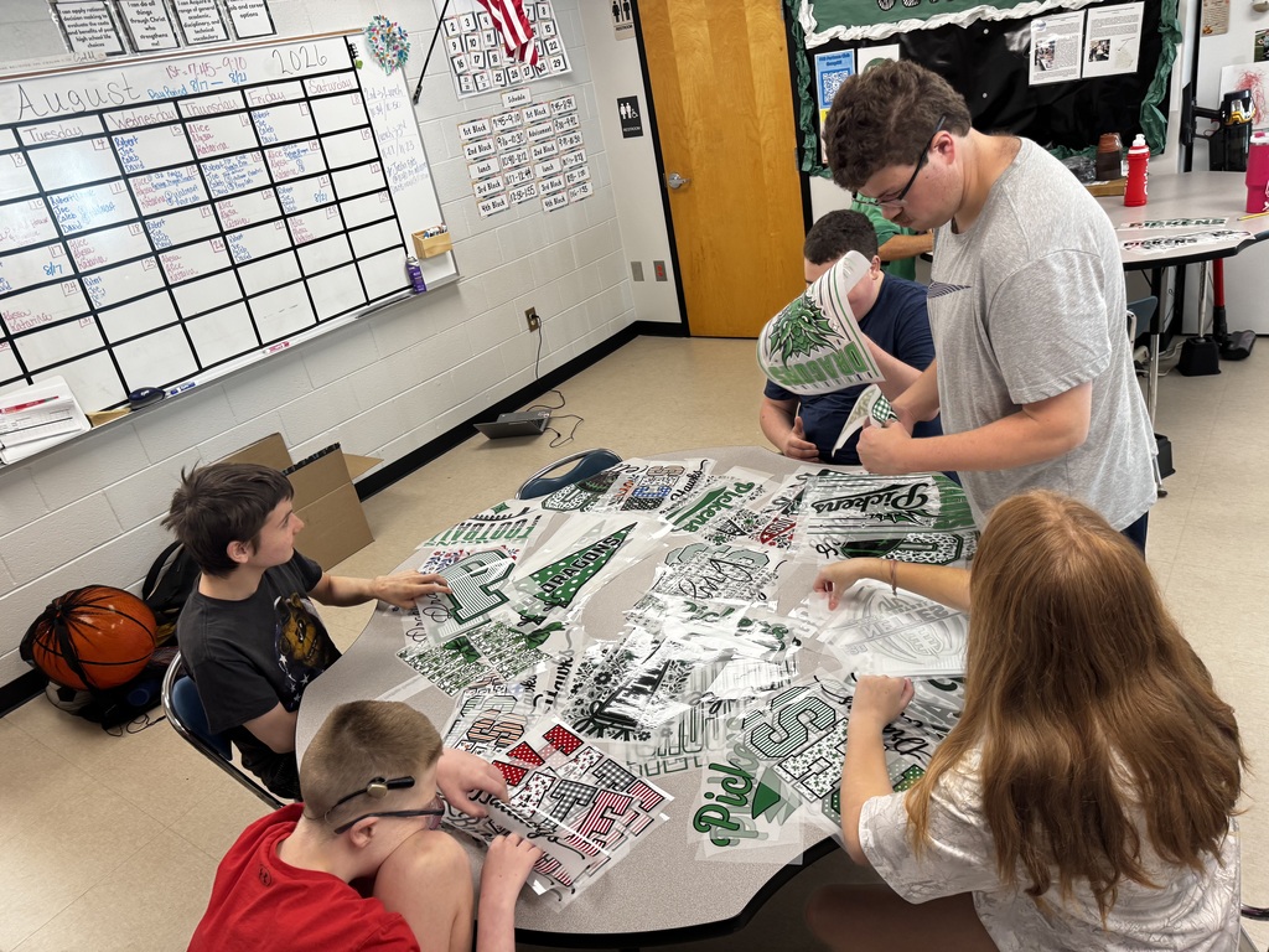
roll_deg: +11.3
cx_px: 634
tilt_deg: -26.0
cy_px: 476
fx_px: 880
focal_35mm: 24
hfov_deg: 71.6
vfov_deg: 56.8
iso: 125
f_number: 1.78
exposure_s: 1/60
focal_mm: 6.76
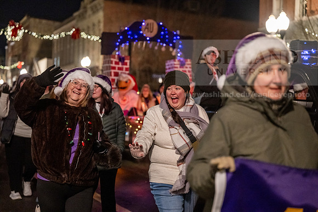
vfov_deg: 19.5
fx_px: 618
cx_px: 159
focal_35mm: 70
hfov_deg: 28.8
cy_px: 106
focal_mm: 70
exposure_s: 1/200
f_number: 2.8
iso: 4000
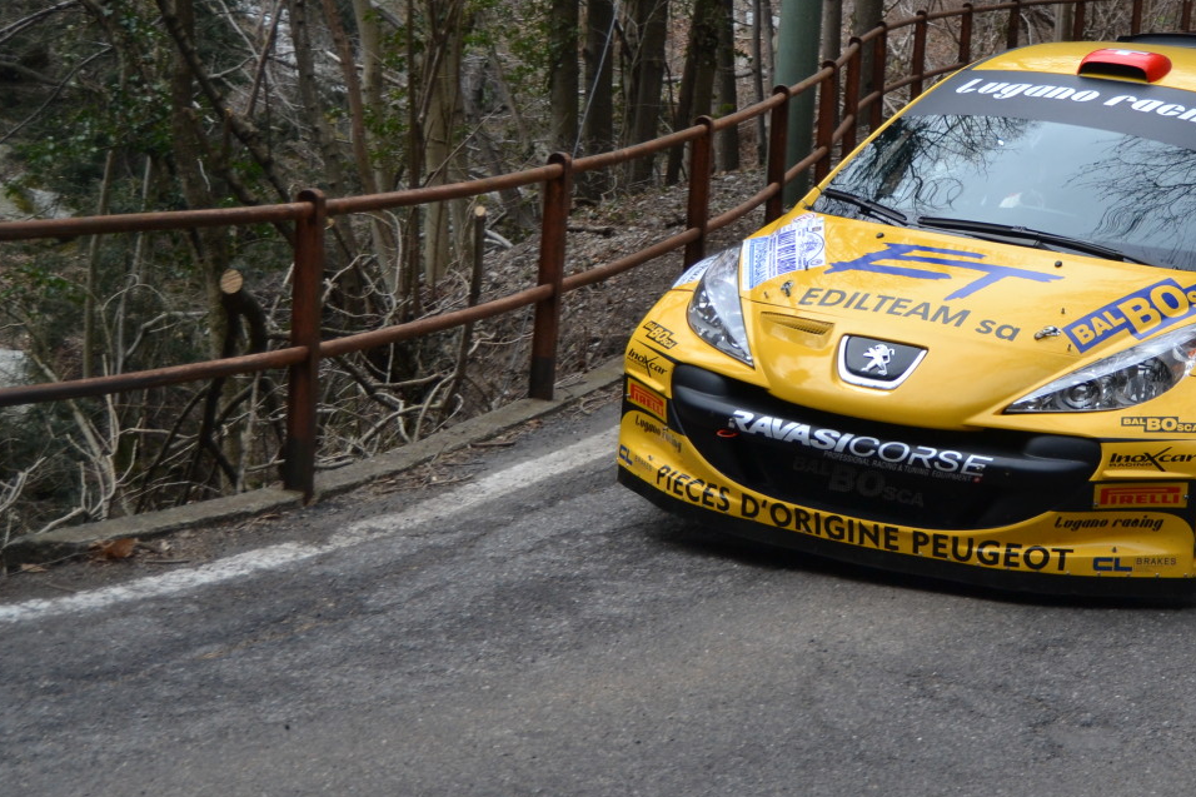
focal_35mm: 78
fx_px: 2585
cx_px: 883
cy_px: 350
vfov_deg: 17.5
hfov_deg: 25.8
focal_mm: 31
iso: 400
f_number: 4.2
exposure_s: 1/800
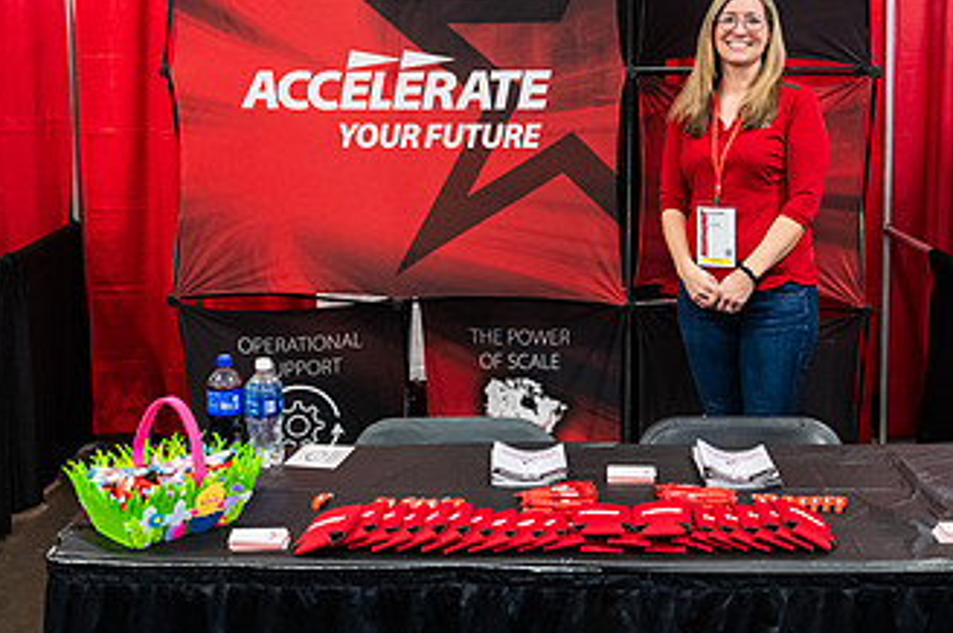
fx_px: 1349
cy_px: 228
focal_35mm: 51
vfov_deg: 26.3
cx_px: 546
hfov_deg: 38.8
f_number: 4
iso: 3200
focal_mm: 26
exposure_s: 1/200
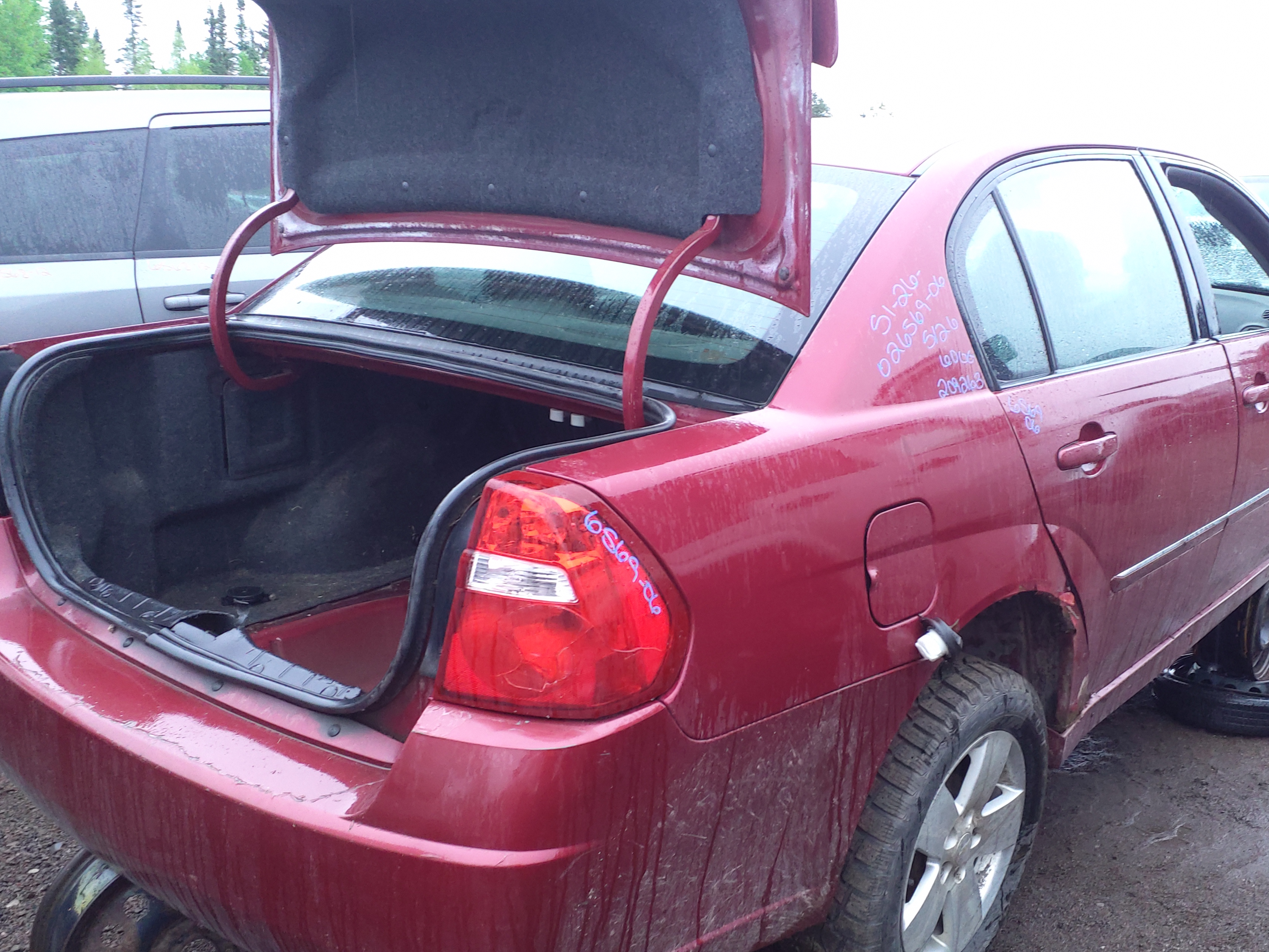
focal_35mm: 32
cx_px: 752
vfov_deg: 44.1
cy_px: 541
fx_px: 1173
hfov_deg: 56.4
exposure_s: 1/60
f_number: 1.9
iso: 125
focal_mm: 3.58
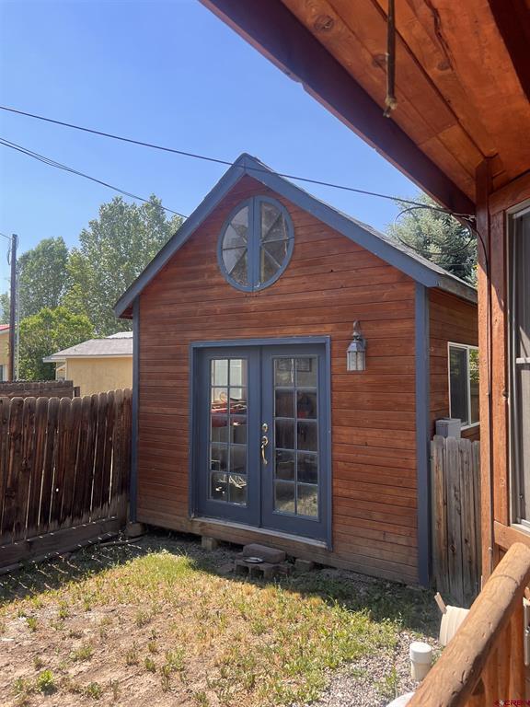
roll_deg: +1.4
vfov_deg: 67.3
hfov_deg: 53.1
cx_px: 265
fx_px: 531
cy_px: 354
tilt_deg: +4.3
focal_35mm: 26
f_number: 1.5
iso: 50
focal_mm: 5.7
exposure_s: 1/1575
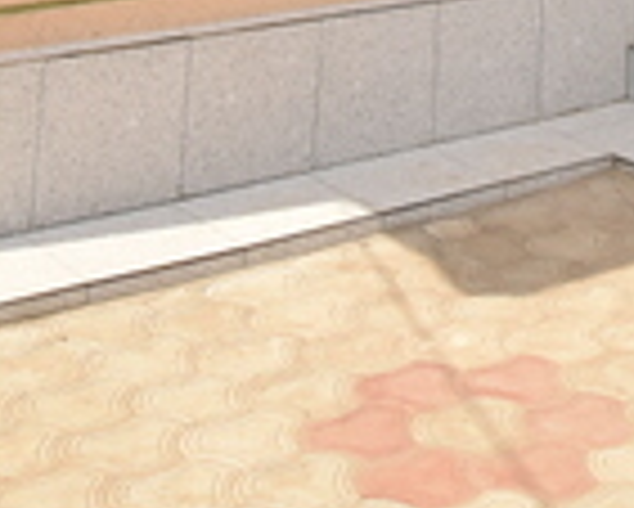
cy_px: -695
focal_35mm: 86
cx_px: 724
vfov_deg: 13.4
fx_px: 1615
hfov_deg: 21.0
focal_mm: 10
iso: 250
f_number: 8
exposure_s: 1/400
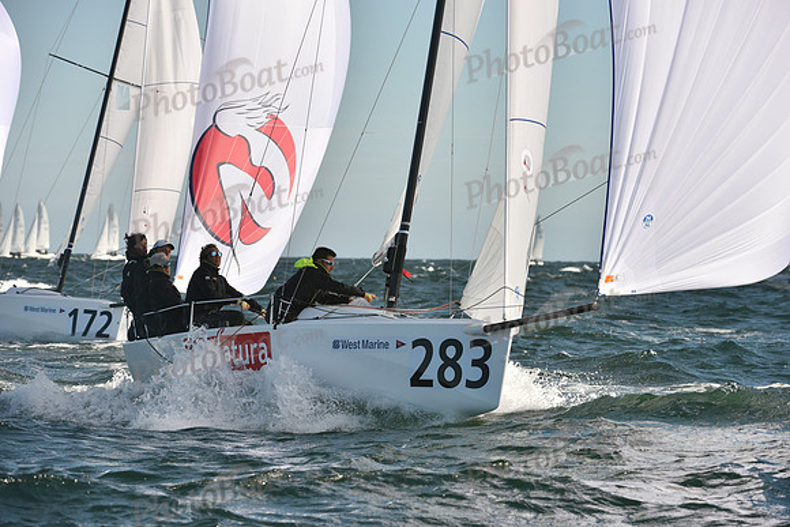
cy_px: 264
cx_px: 395
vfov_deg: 6.9
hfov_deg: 10.3
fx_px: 4390
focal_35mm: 200
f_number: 7.1
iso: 250
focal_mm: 200
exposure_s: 1/1000
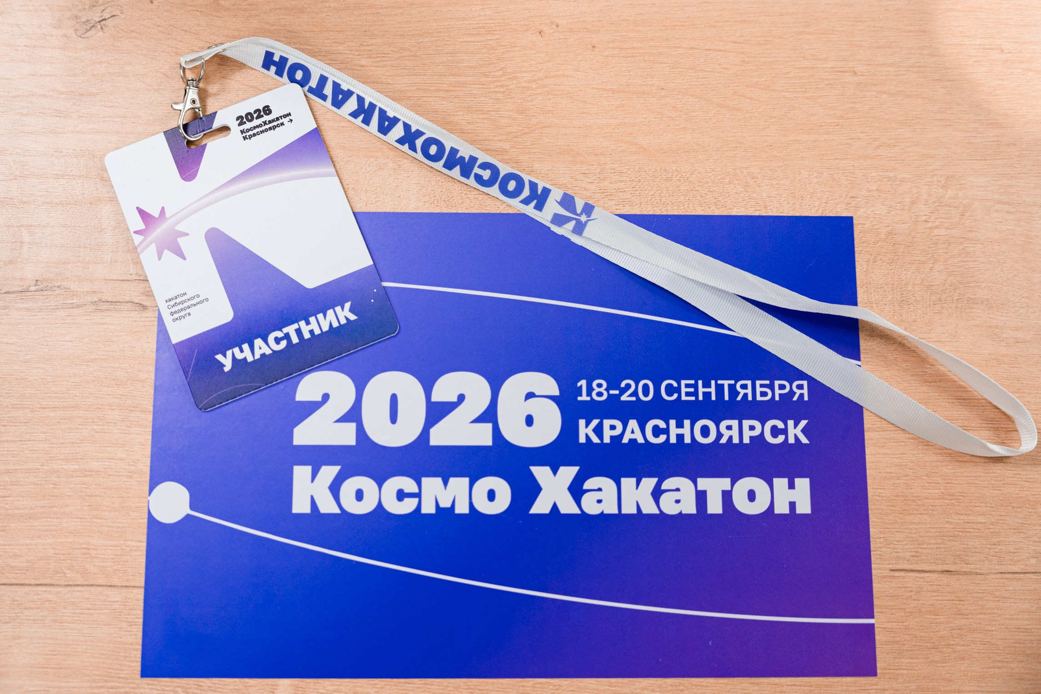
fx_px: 1254
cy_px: 326
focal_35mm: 43
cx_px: 500
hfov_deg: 45.1
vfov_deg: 30.9
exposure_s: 1/125
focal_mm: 40.9
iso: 640
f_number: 2.8
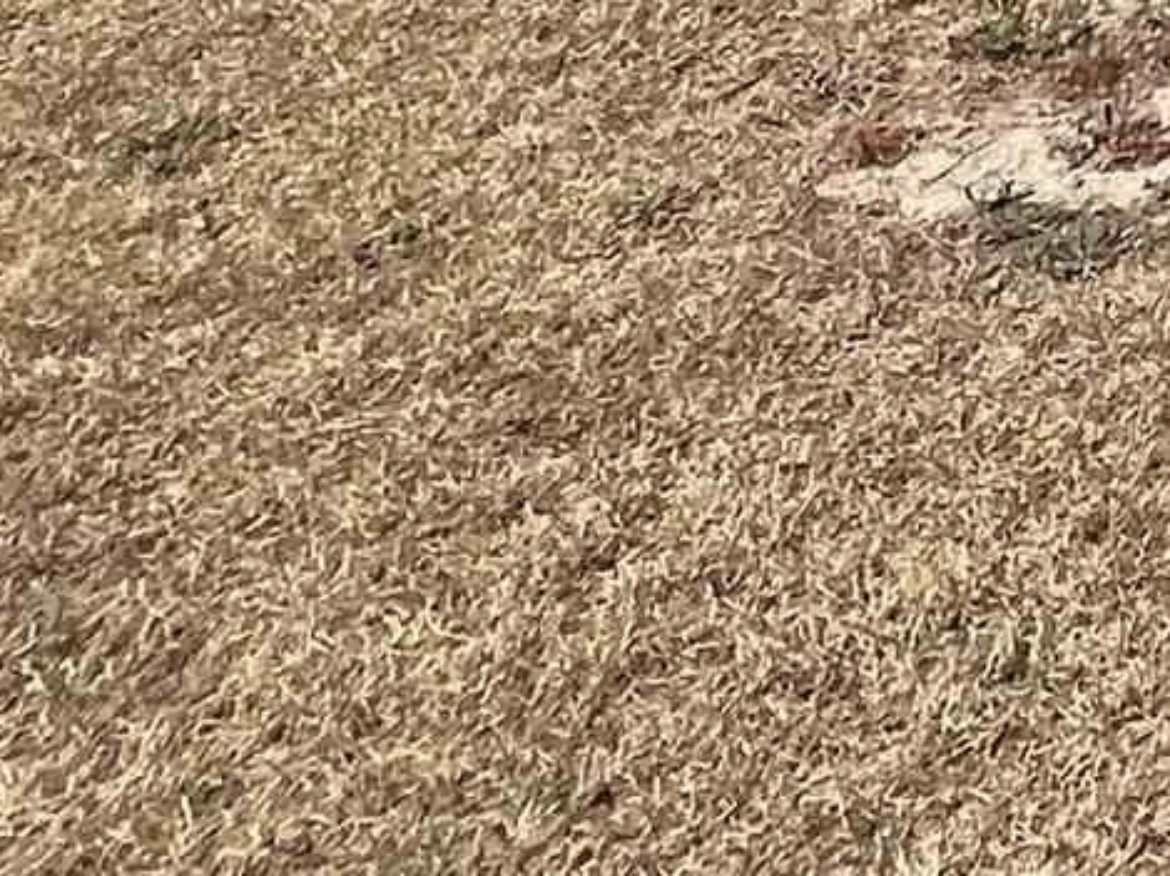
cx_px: 2333
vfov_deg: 11.9
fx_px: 2871
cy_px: -1533
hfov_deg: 17.0
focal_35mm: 85
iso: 32
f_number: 1.8
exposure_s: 1/2421
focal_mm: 1.57
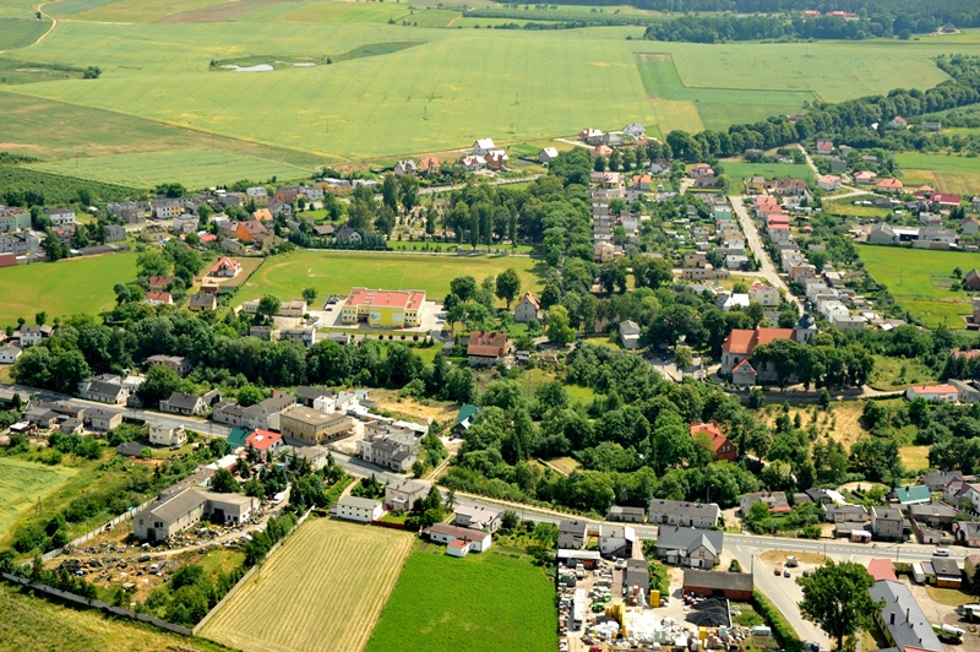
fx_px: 1768
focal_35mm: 65
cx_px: 490
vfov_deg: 20.9
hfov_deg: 31.0
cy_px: 326
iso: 500
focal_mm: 65
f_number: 10
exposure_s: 1/400
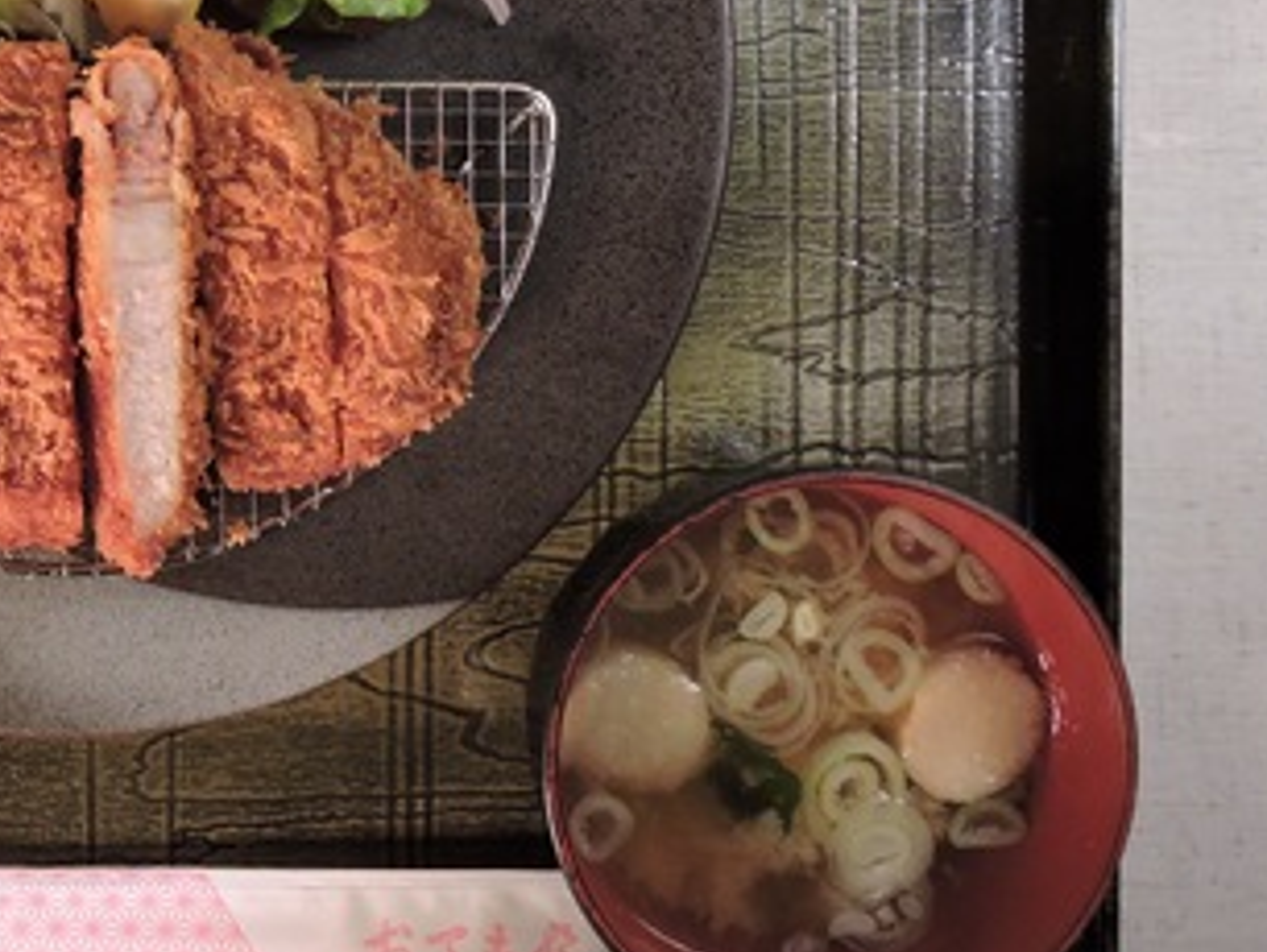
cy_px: 228
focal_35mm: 47
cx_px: 50
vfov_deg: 30.4
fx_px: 1722
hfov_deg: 36.9
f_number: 3.3
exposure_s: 1/8
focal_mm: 4.3
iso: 400
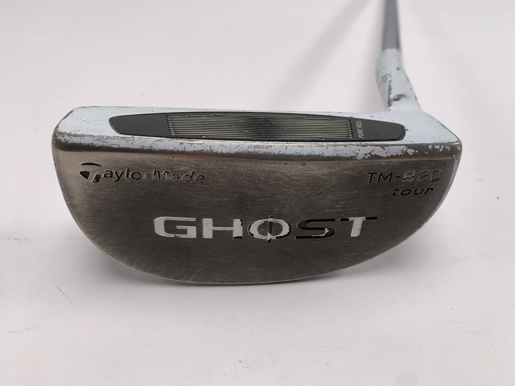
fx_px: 387
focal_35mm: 26
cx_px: 258
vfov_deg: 53.1
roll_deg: -1.9
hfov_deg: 67.3
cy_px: 193
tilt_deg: -34.2
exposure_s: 1/173
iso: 25
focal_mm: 4.25
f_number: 1.8
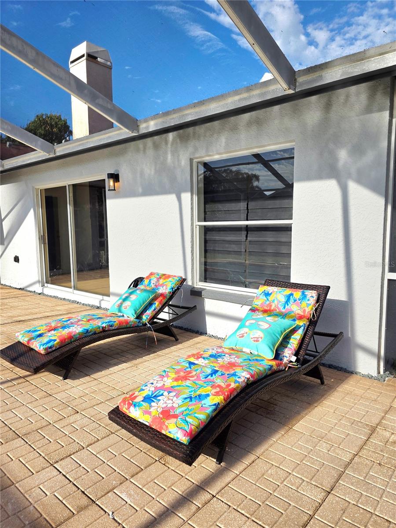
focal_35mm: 23
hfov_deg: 58.9
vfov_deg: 73.9
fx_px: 351
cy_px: 264
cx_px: 198
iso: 80
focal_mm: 6.3
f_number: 1.7
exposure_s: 1/5000
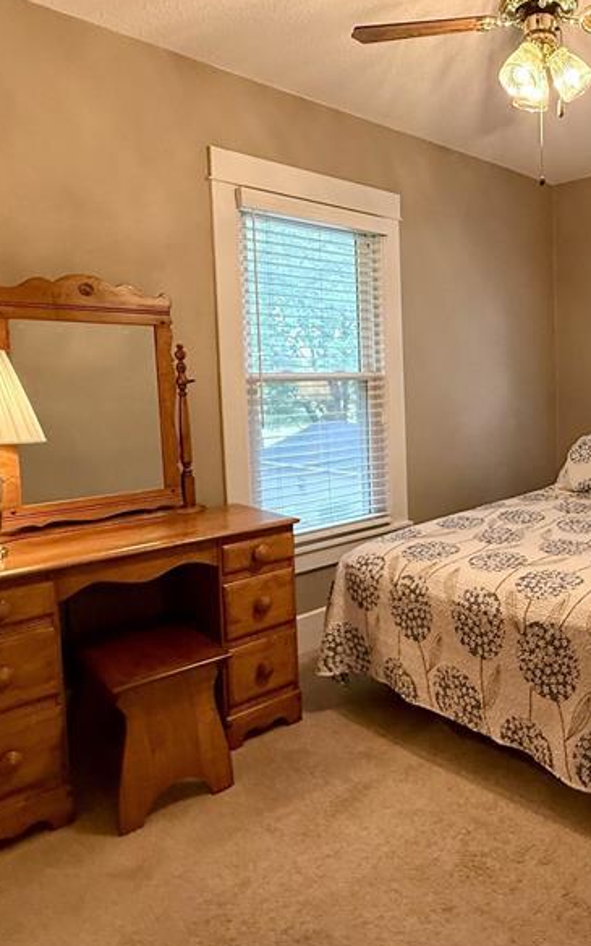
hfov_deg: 44.3
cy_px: 424
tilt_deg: -5.6
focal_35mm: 26
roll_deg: +1.7
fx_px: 670
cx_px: 507
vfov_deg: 70.2
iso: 320
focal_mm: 2.22
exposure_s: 1/60
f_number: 2.2
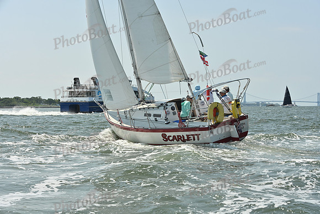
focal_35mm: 70
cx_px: 160
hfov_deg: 28.8
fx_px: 622
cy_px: 107
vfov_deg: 19.5
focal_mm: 70
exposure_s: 1/1250
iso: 320
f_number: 9
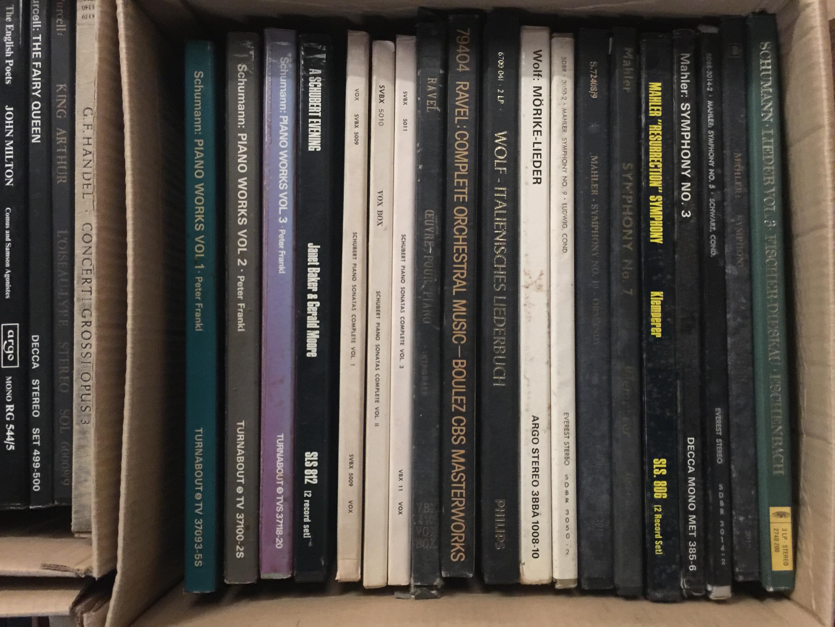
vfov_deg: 48.2
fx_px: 700
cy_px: 314
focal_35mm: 29
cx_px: 418
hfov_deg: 61.7
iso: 160
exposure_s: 1/8
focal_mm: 4.15
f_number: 2.2
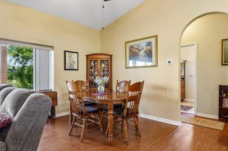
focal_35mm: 21
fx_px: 133
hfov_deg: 81.3
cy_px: 77
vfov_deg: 59.3
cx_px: 111
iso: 400
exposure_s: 1/6
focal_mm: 17
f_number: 9
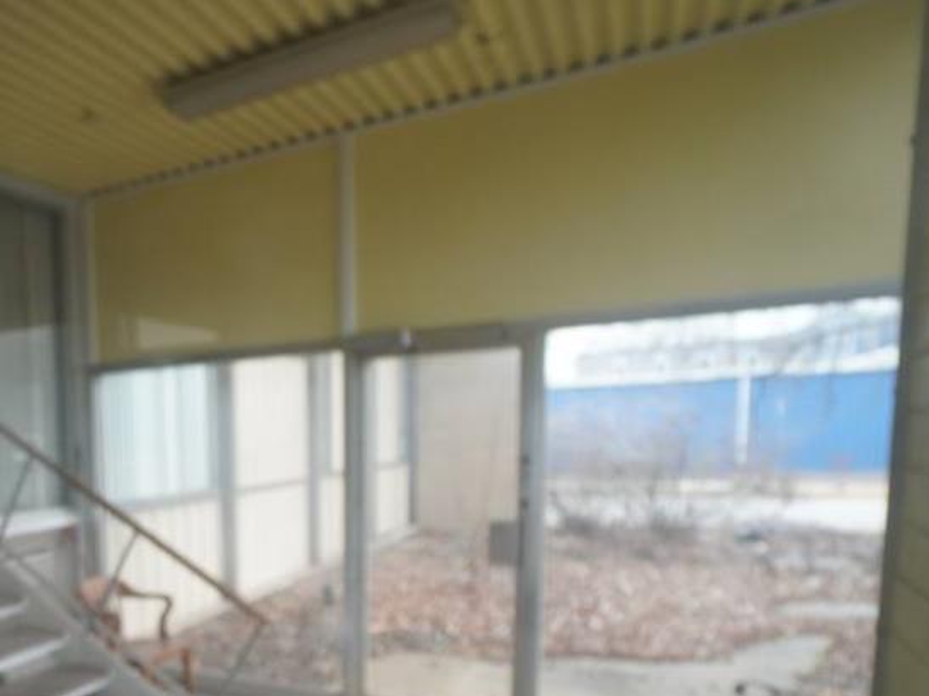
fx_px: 724
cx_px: 109
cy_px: 525
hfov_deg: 57.1
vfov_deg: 49.2
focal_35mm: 27
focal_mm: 10
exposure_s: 1/60
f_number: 4
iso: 200
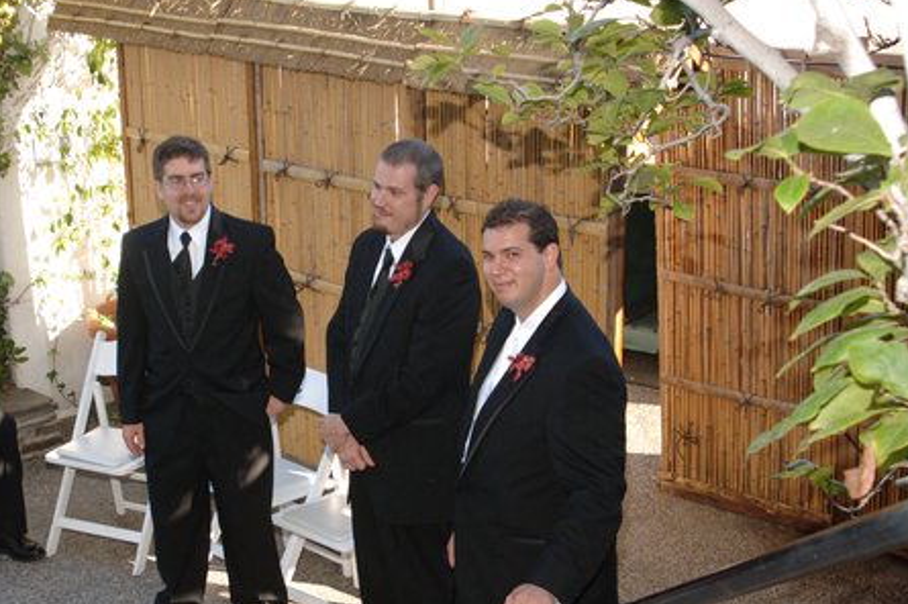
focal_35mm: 69
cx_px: 292
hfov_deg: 29.0
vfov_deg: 19.7
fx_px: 1739
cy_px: 391
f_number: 6
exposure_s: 1/160
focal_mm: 32
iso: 400
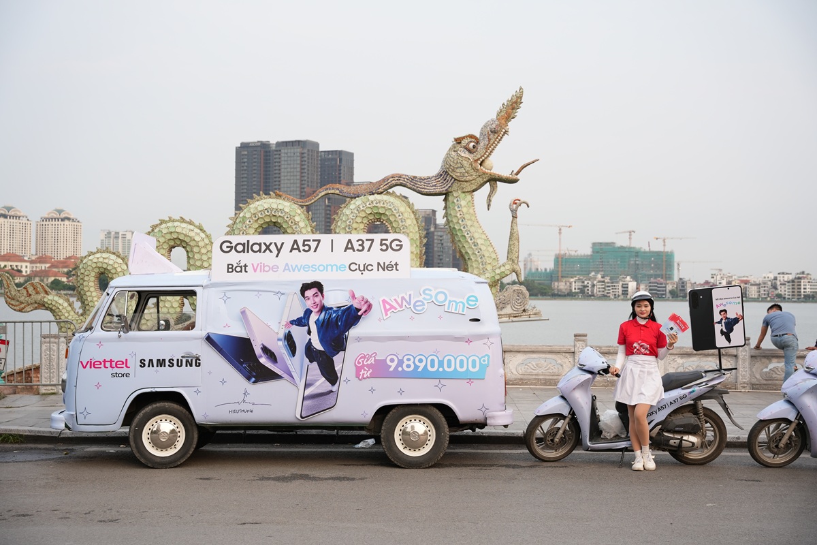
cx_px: 408
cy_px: 272
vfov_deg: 26.6
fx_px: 1151
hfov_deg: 39.1
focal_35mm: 51
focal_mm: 50.7
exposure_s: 1/400
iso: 320
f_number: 4
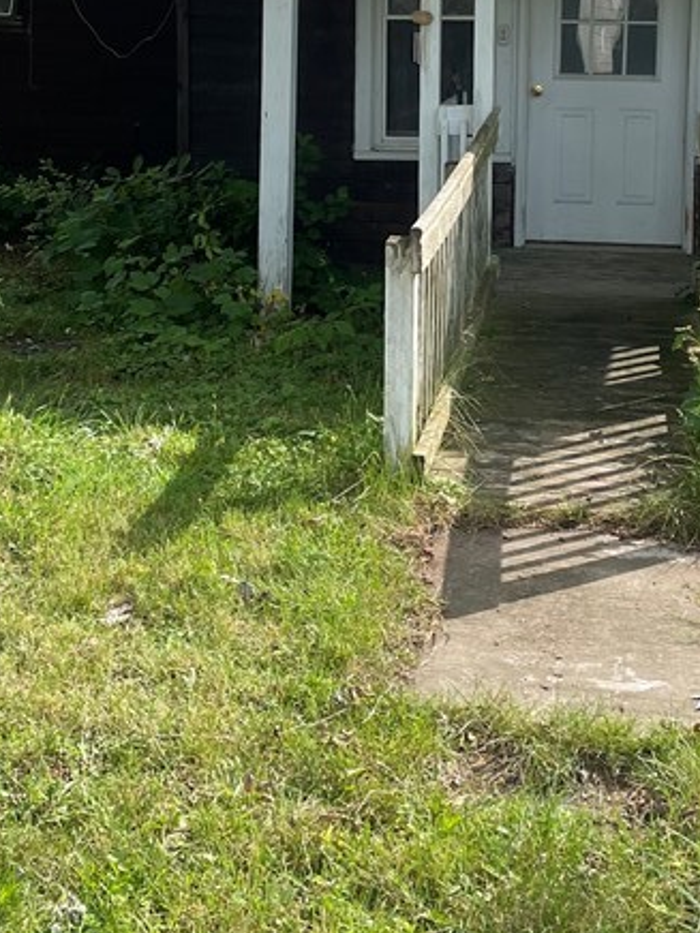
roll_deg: +0.3
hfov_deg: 24.0
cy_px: 212
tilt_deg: -8.3
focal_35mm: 61
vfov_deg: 31.0
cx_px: 396
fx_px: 1645
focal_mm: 4.2
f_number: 1.6
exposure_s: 1/1072
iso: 32
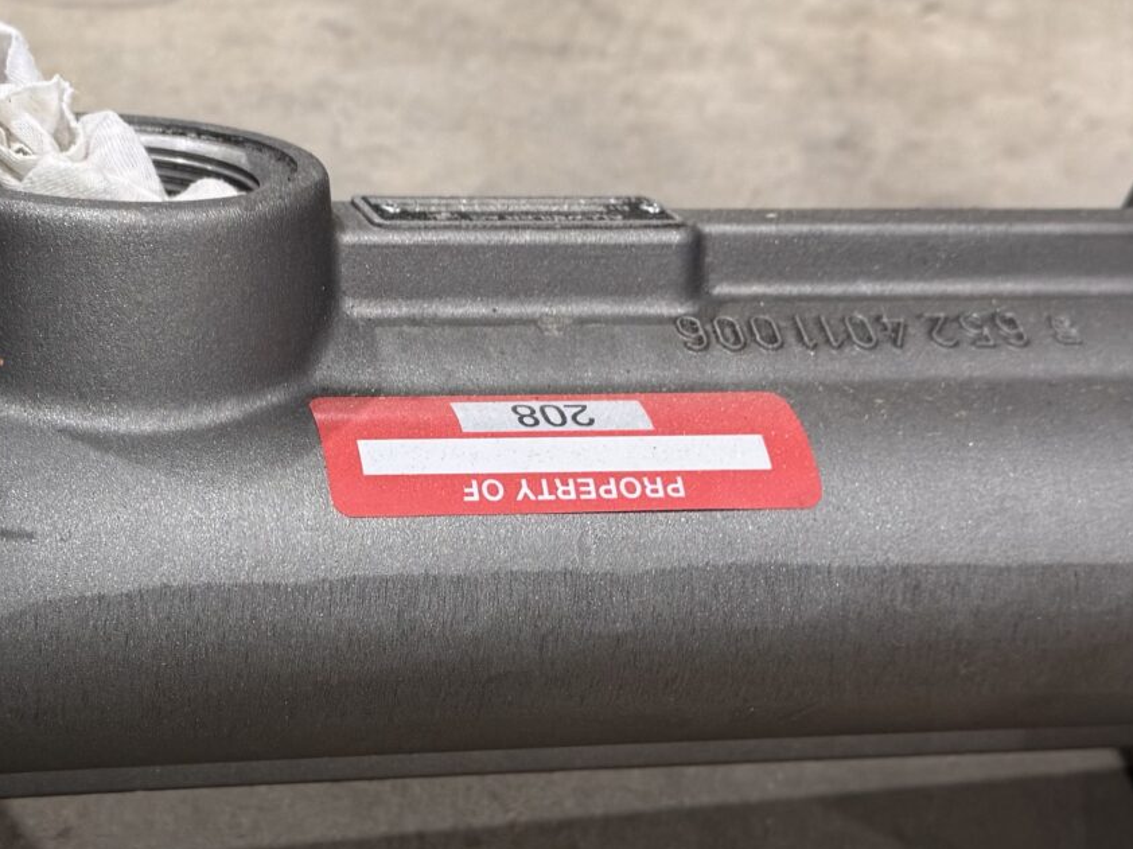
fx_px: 2389
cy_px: 554
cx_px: 248
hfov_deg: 26.3
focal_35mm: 73
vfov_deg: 20.1
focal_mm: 6.76
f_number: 1.78
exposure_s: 1/60
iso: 125
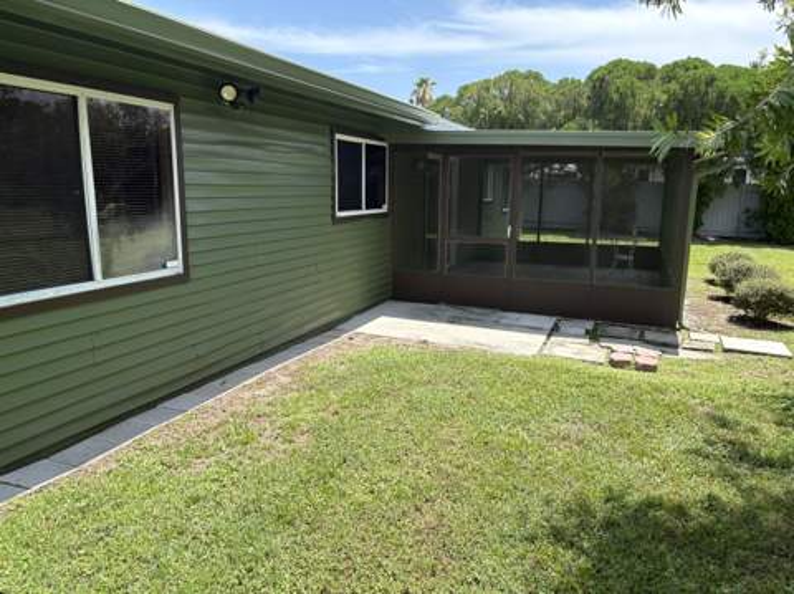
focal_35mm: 26
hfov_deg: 67.4
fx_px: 596
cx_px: 397
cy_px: 297
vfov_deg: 53.0
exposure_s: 1/1751
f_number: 1.6
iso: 50
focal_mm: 5.96
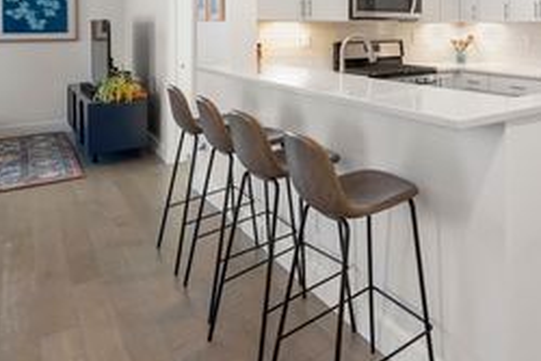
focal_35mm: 30
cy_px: 36
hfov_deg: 53.9
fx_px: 451
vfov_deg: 40.4
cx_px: 489
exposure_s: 1/8
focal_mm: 15
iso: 320
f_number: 7.1
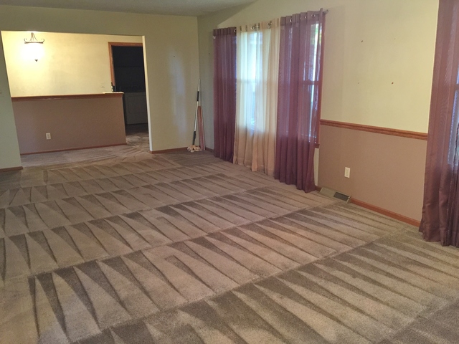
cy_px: 172
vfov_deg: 48.2
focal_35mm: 29
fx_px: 385
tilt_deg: -15.0
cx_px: 230
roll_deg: -0.3
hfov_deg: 61.7
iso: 125
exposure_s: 1/10
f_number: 2.2
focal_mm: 4.15
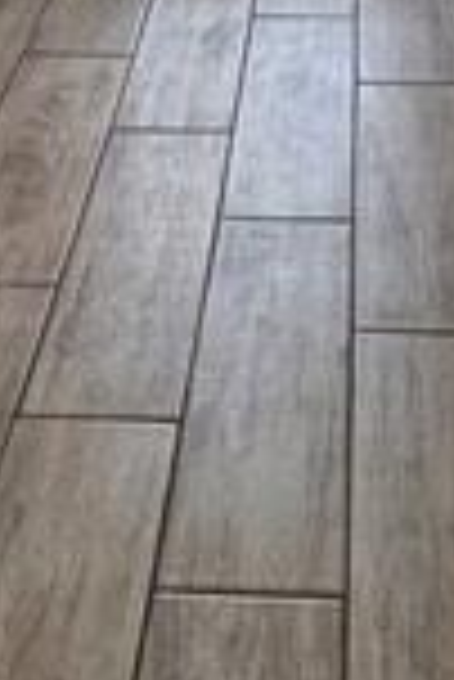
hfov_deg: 18.4
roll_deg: +0.1
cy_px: -671
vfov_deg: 18.4
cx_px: 333
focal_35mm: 74
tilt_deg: +0.1
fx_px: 1397
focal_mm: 2.22
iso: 64
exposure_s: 1/120
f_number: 2.2
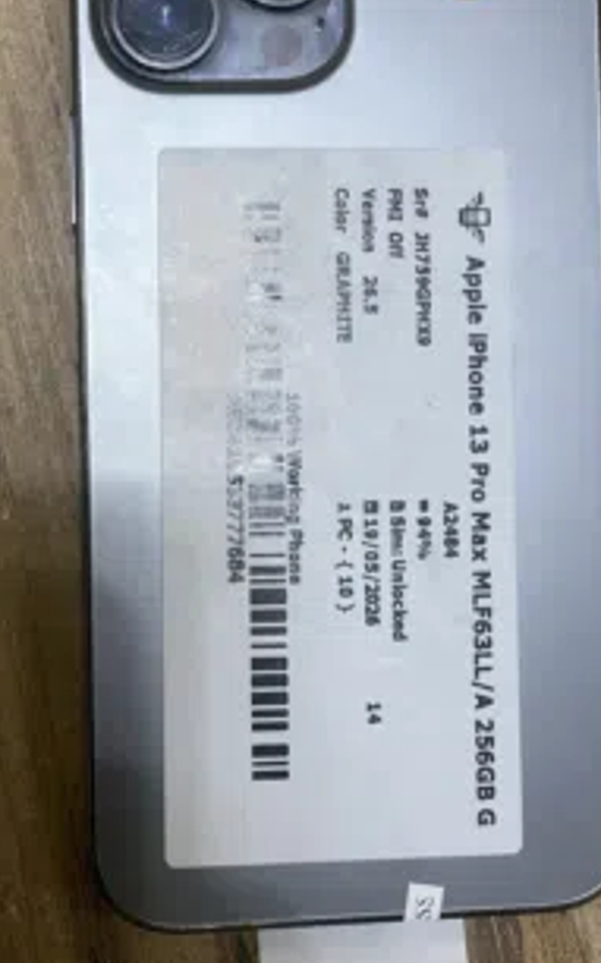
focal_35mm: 72
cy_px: 368
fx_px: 1889
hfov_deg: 18.1
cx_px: 334
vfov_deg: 28.5
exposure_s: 1/60
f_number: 2
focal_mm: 6
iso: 200
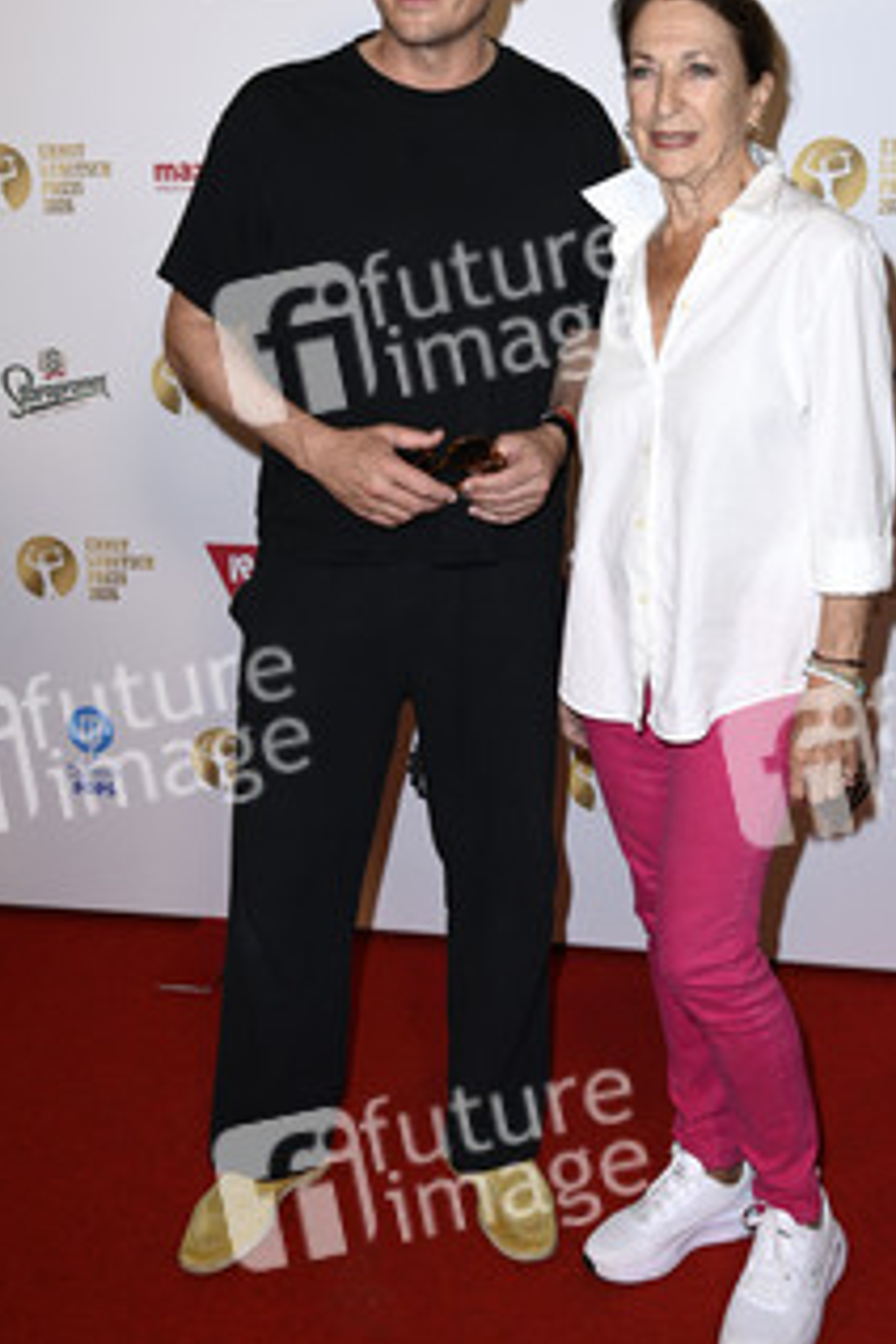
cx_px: 554
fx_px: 1643
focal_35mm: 44
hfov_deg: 30.4
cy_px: 537
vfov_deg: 44.3
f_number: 5.6
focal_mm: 35
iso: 640
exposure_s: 1/200
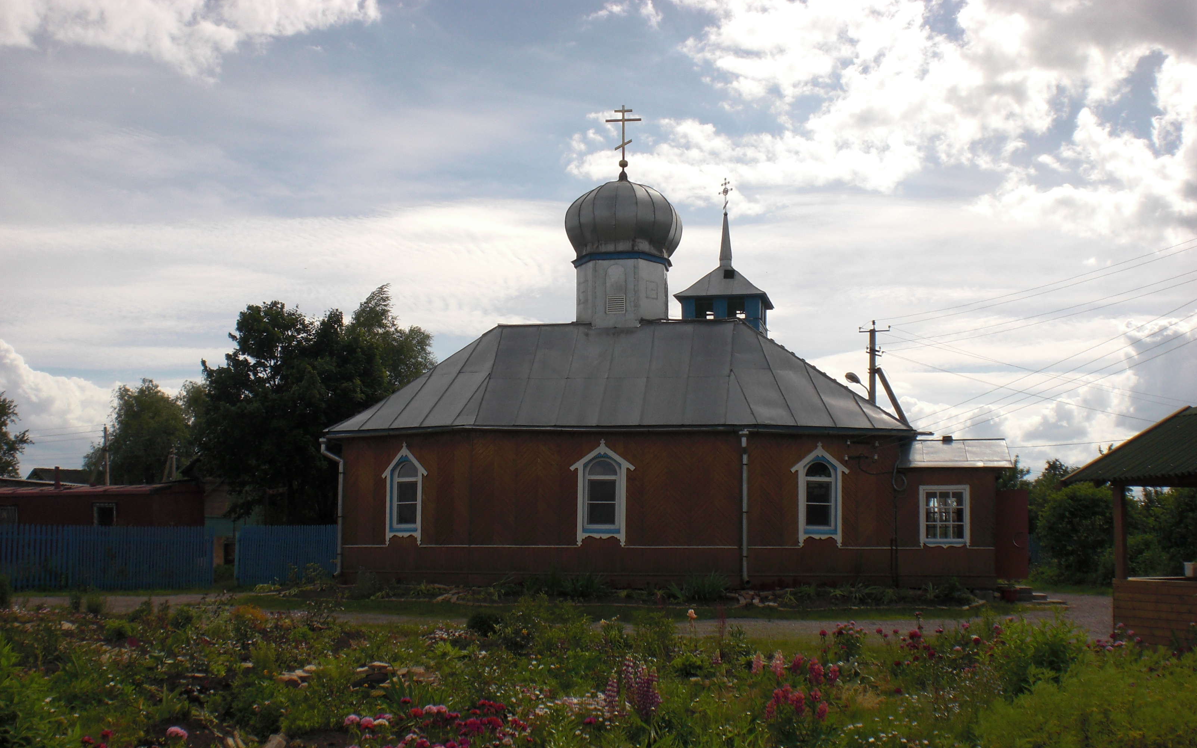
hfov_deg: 48.2
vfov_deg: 31.2
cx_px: 603
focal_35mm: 41
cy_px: 430
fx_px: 1337
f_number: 5.6
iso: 64
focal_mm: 6.3
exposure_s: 1/640
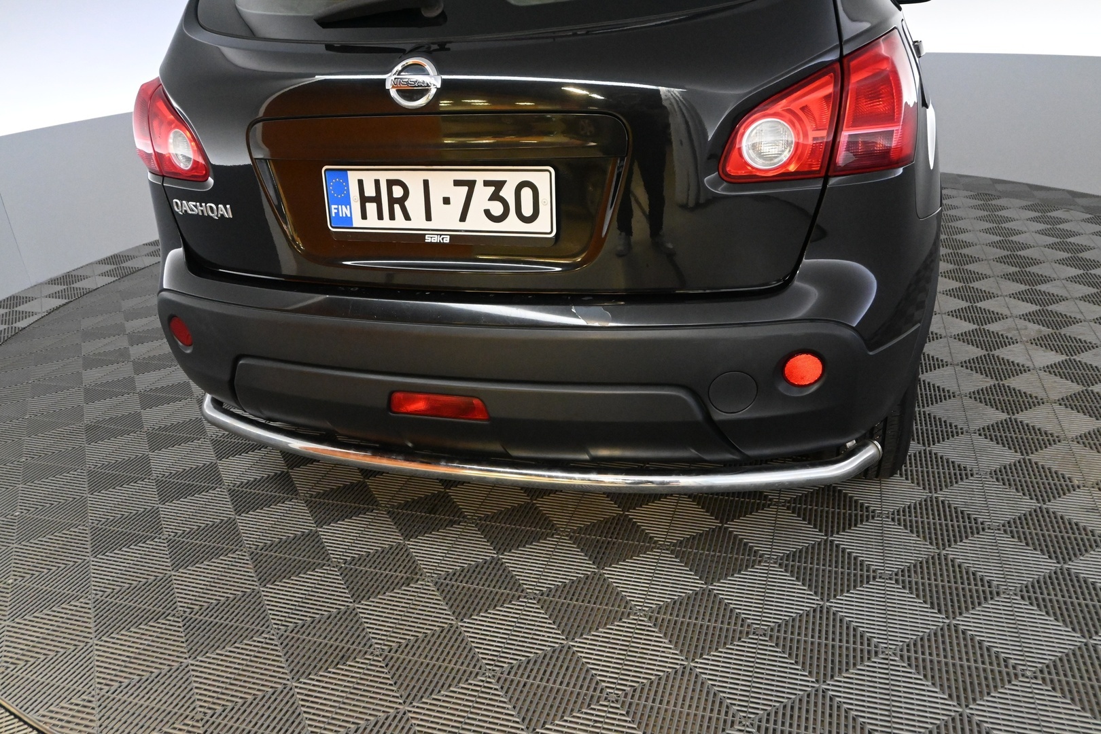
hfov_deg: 63.2
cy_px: 367
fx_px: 894
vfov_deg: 44.6
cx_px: 550
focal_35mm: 29
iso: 5000
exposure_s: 1/125
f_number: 5.6
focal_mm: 19.5
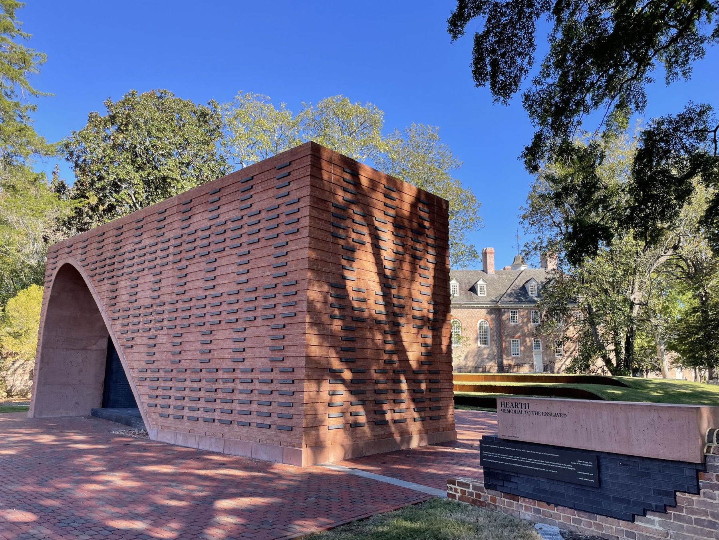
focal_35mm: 26
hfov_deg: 67.3
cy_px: 270
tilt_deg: +11.0
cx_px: 360
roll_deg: -1.0
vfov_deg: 53.1
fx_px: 540
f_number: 1.6
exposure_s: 1/703
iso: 50
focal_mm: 4.2
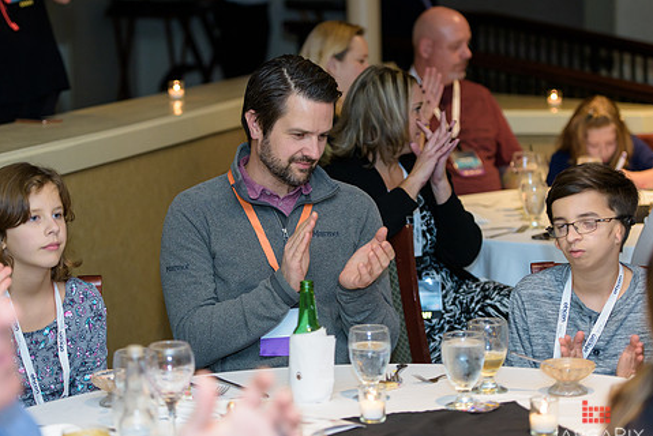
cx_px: 284
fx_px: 2087
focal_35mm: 115
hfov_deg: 17.8
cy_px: 208
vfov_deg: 11.9
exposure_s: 1/125
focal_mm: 95
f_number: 3.2
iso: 1250
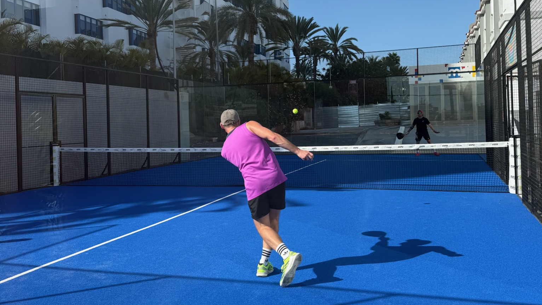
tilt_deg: -0.2
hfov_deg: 56.6
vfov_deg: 33.6
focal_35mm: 35
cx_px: 272
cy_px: 123
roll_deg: +1.1
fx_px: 503
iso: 80
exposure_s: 1/3425
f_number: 1.78
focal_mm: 6.76
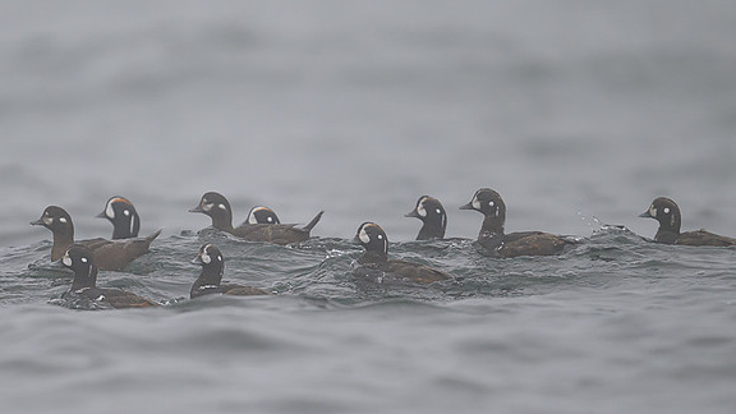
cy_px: 218
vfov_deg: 1.6
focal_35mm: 772
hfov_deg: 2.8
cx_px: 255
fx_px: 15066
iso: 2000
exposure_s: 1/1600
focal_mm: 560
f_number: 4
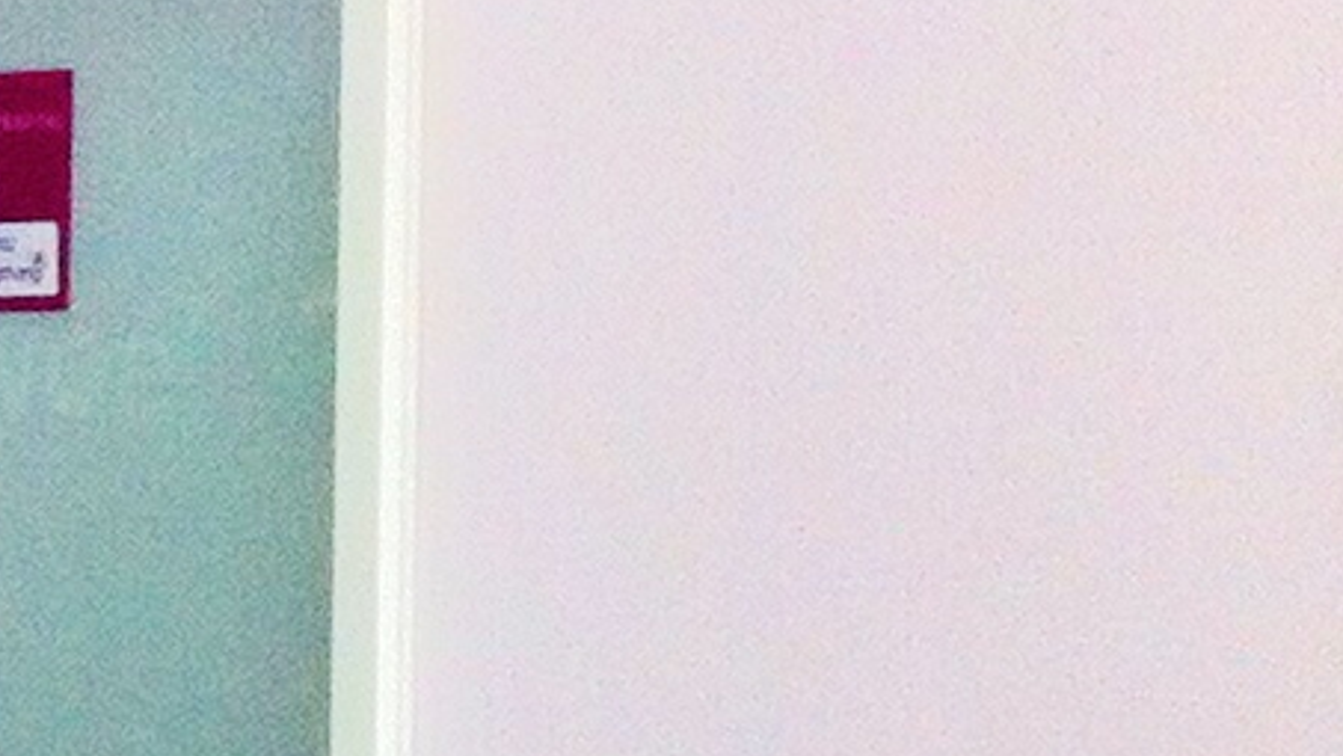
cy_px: 415
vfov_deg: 5.6
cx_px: -566
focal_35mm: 218
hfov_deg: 9.6
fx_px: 7765
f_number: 2.8
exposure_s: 1/60
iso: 100
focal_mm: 3.85
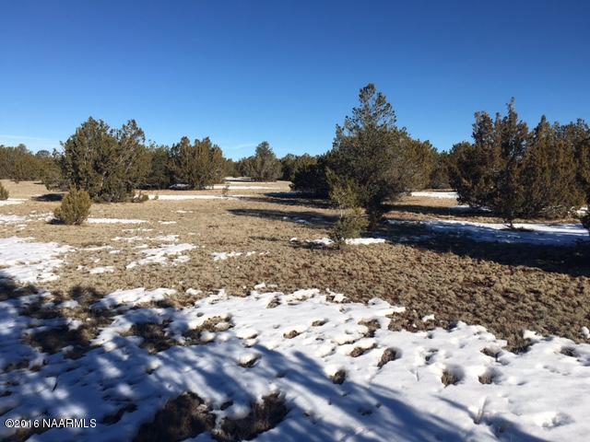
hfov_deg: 61.7
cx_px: 295
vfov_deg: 48.2
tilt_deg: -3.5
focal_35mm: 29
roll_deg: -0.1
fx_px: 494
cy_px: 221
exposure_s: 1/2198
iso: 25
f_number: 2.2
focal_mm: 4.15
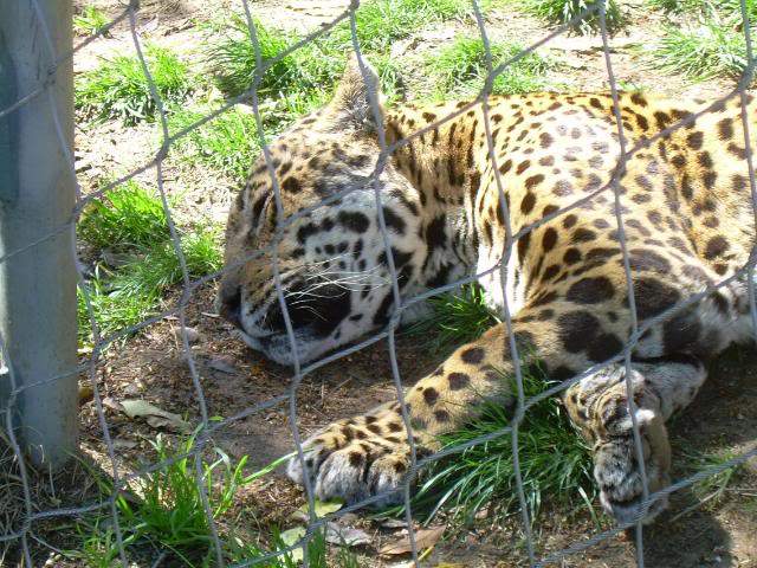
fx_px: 2231
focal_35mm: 102
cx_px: 378
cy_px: 284
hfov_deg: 19.3
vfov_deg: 14.5
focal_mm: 17.5
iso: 50
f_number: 4.6
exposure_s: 1/60
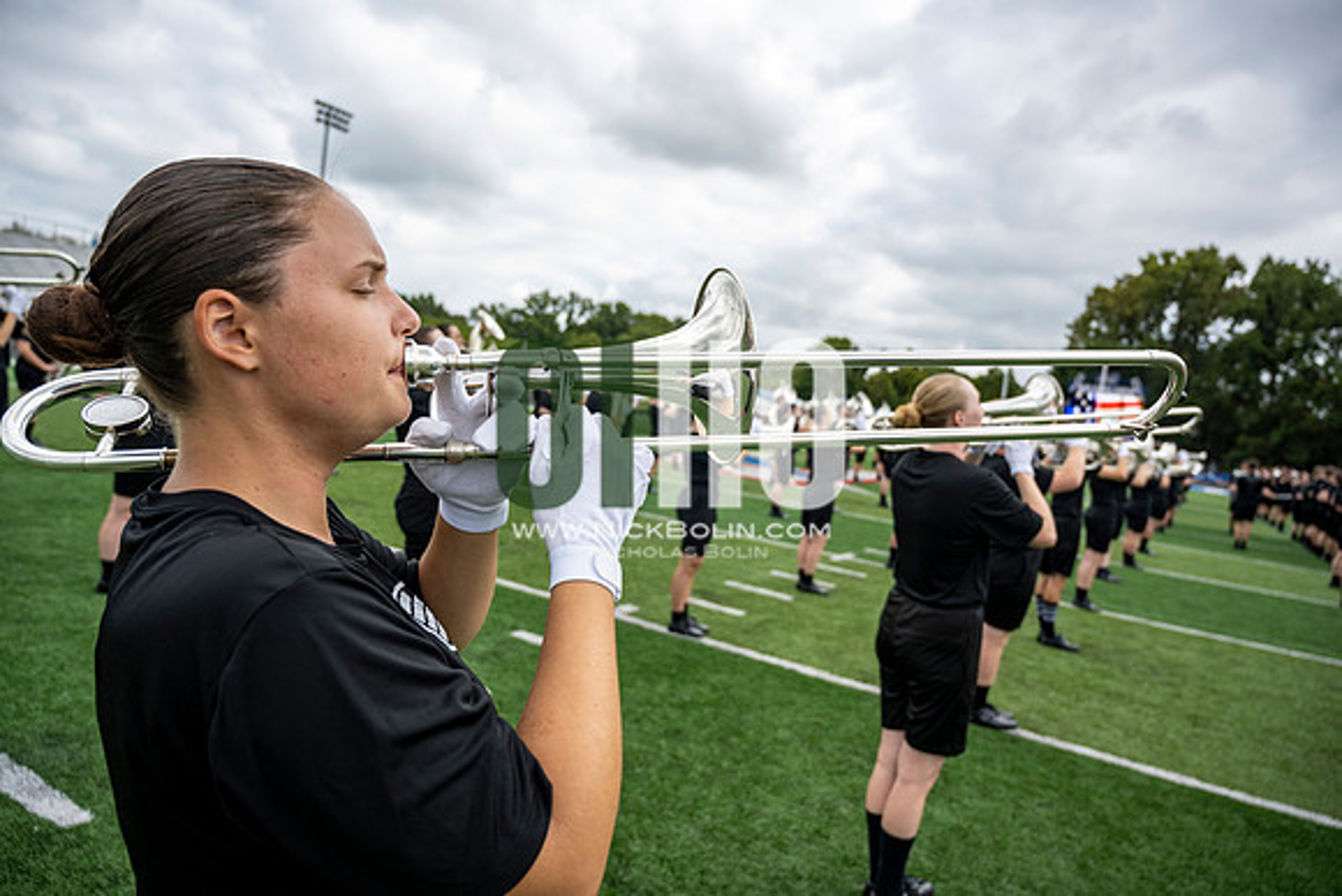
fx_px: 895
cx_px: 671
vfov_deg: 53.2
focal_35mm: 24
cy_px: 448
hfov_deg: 73.7
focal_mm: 24
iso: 160
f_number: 4
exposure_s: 1/800
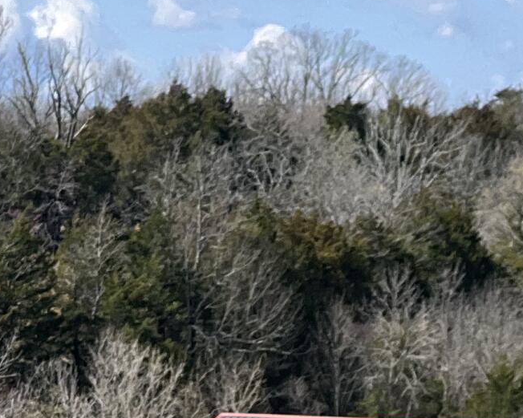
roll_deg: -1.8
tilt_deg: -5.2
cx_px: 89
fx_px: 5353
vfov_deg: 4.4
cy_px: 672
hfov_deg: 5.6
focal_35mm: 346
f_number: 2.8
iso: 32
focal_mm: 9
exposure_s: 1/340
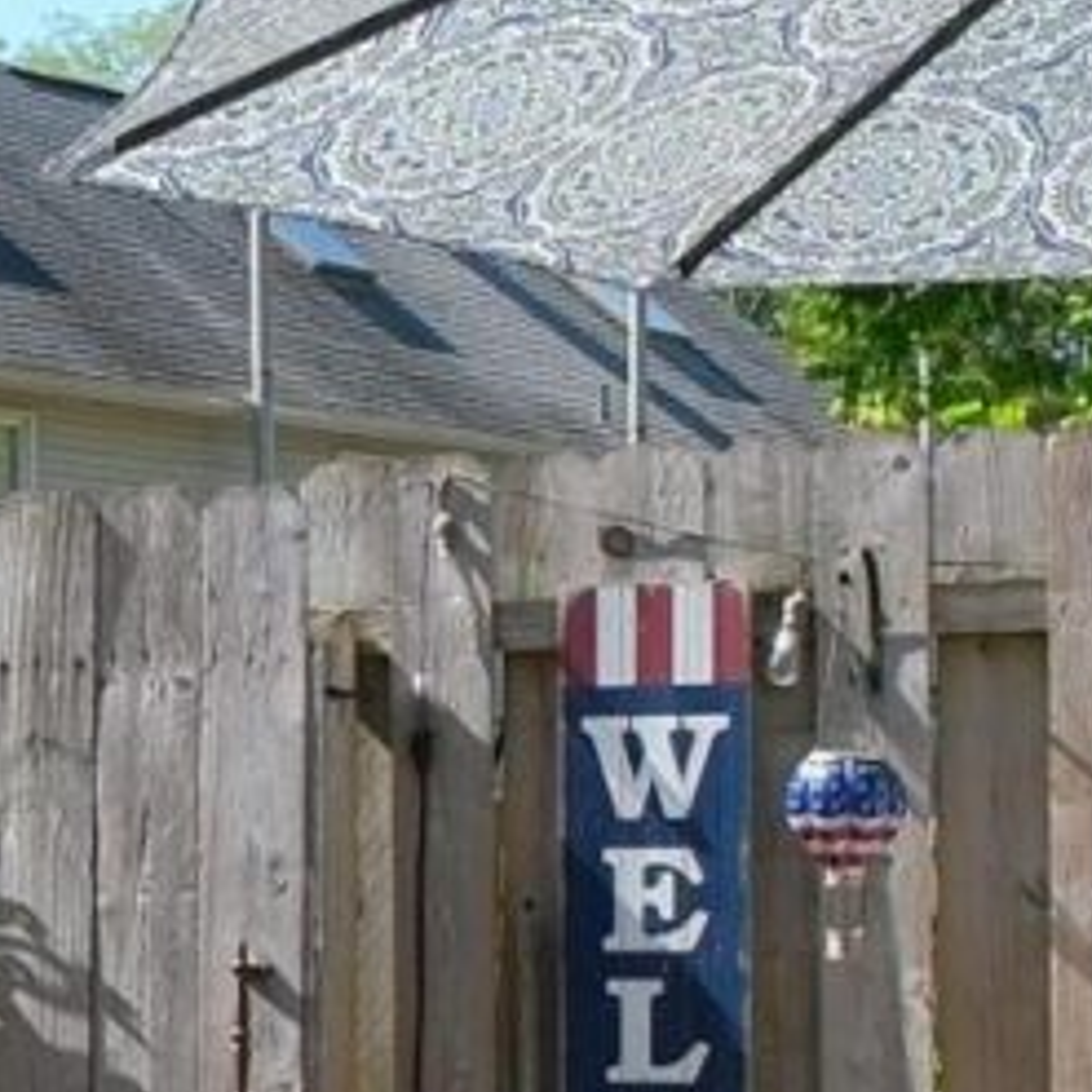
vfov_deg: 13.1
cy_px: 904
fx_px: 4711
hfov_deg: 12.5
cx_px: -606
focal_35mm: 132
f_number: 7.1
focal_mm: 10
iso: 200
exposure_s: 1/200
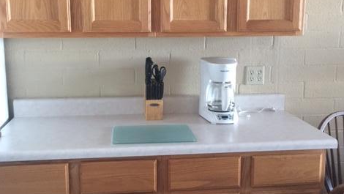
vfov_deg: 27.7
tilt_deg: -11.5
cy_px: 85
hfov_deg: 47.3
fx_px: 392
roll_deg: -1.0
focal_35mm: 43
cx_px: 169
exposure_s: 1/8
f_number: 2.2
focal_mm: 4.15
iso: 125
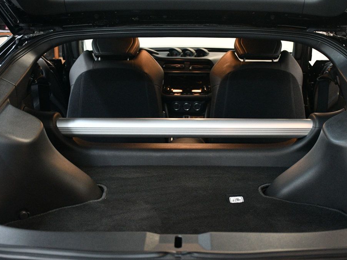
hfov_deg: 38.9
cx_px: 191
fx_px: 491
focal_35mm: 49
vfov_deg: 29.7
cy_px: 130
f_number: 4
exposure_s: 1/60
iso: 3200
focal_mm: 30
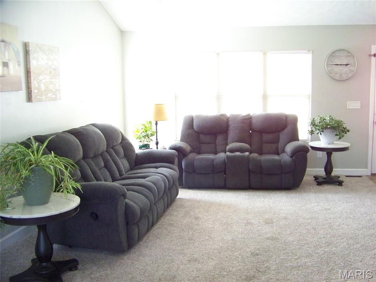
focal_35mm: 36
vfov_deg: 39.7
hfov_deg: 51.4
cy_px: 141
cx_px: 188
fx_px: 391
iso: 400
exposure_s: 1/30
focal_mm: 5.85
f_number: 2.8
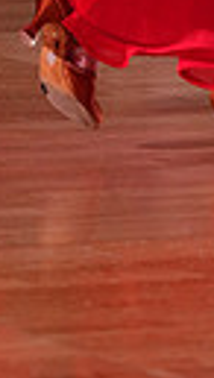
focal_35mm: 512
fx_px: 5141
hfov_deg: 2.4
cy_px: -363
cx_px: 198
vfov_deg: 4.2
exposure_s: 1/500
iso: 1600
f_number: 4
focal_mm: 109
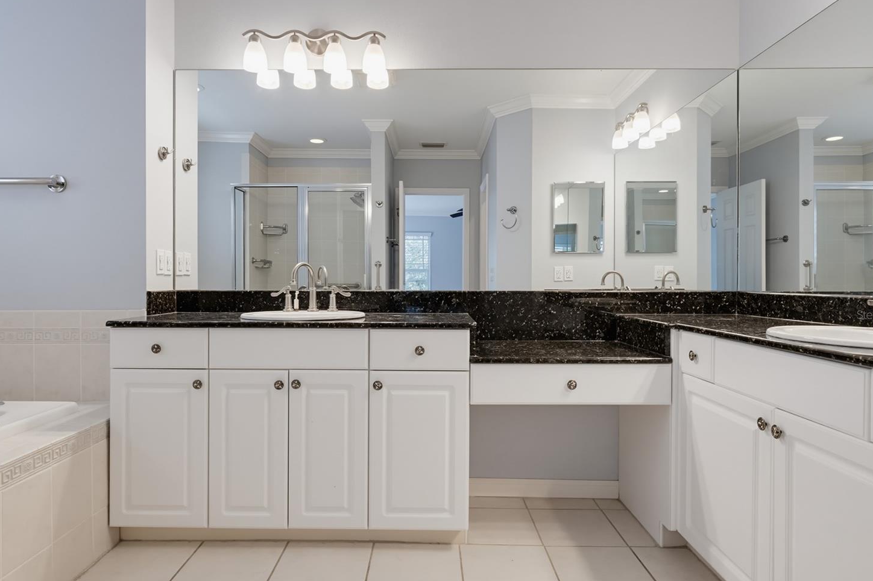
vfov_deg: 59.4
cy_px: 315
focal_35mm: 21
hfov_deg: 81.2
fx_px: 509
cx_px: 428
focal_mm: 19
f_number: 11
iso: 2000
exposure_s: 1/80
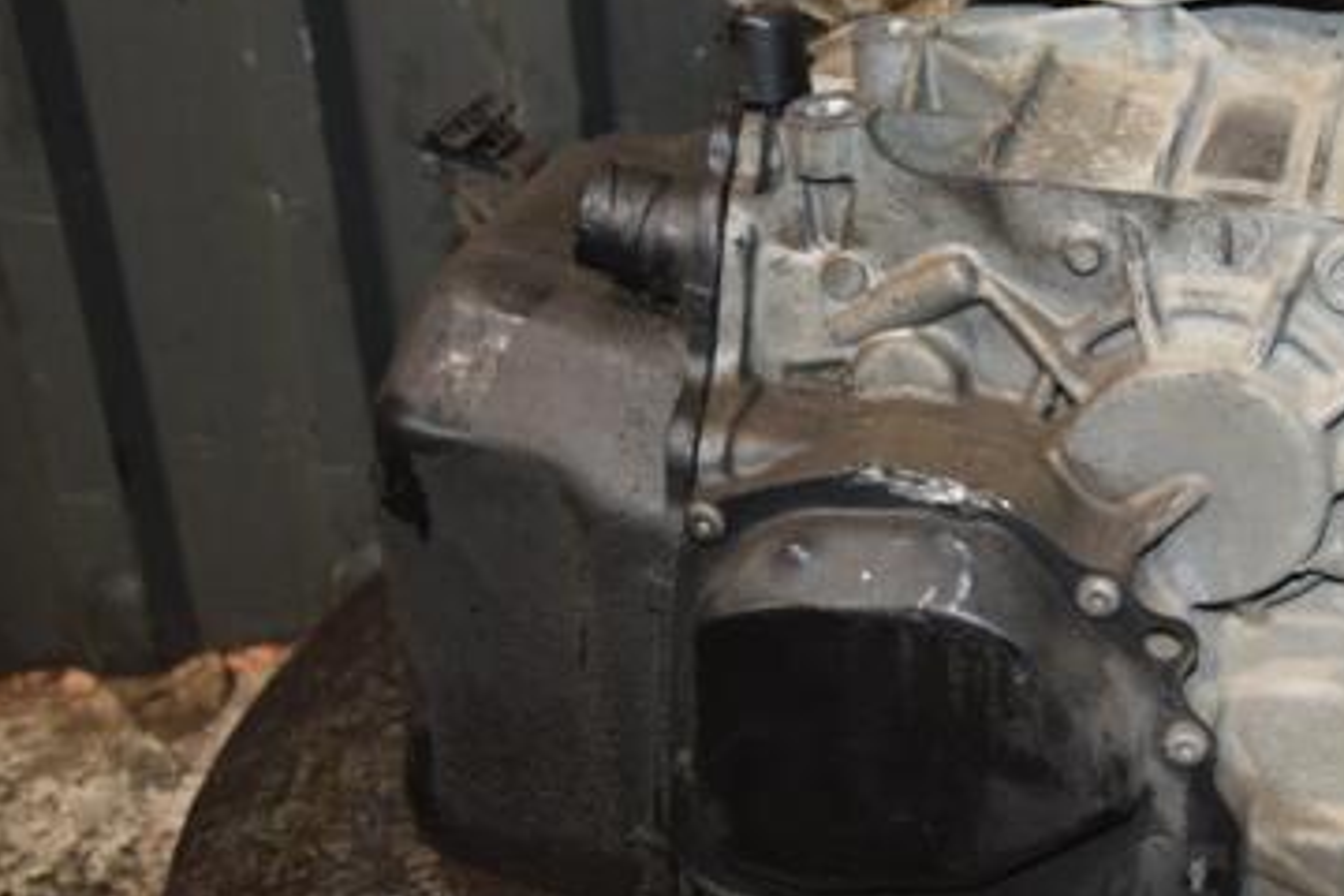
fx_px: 2240
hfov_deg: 32.5
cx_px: 1083
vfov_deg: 22.6
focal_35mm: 60
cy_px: 403
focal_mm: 24
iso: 800
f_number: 5
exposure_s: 1/60
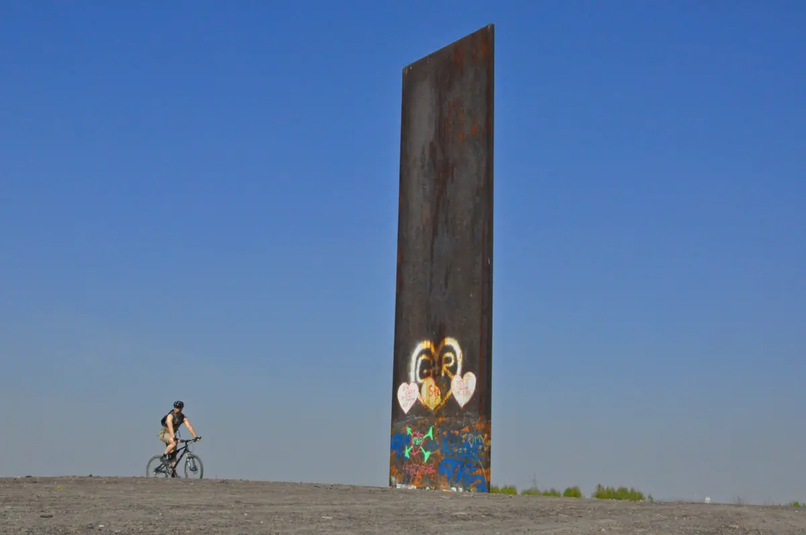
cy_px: 268
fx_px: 805
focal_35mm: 36
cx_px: 403
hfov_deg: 53.2
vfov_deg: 36.8
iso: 2000
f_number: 18
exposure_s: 1/1250
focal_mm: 24
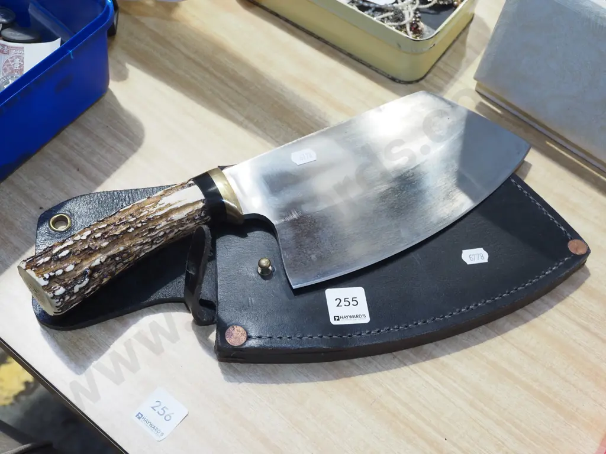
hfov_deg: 42.9
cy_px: 227
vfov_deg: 32.9
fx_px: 770
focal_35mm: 44
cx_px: 303
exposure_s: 1/60
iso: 1000
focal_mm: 22
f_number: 5.6
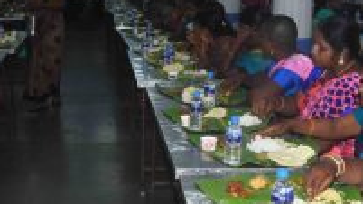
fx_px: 722
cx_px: 112
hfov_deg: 28.0
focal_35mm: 75
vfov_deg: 16.1
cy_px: 106
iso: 1250
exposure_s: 1/160
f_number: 6.3
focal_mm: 24
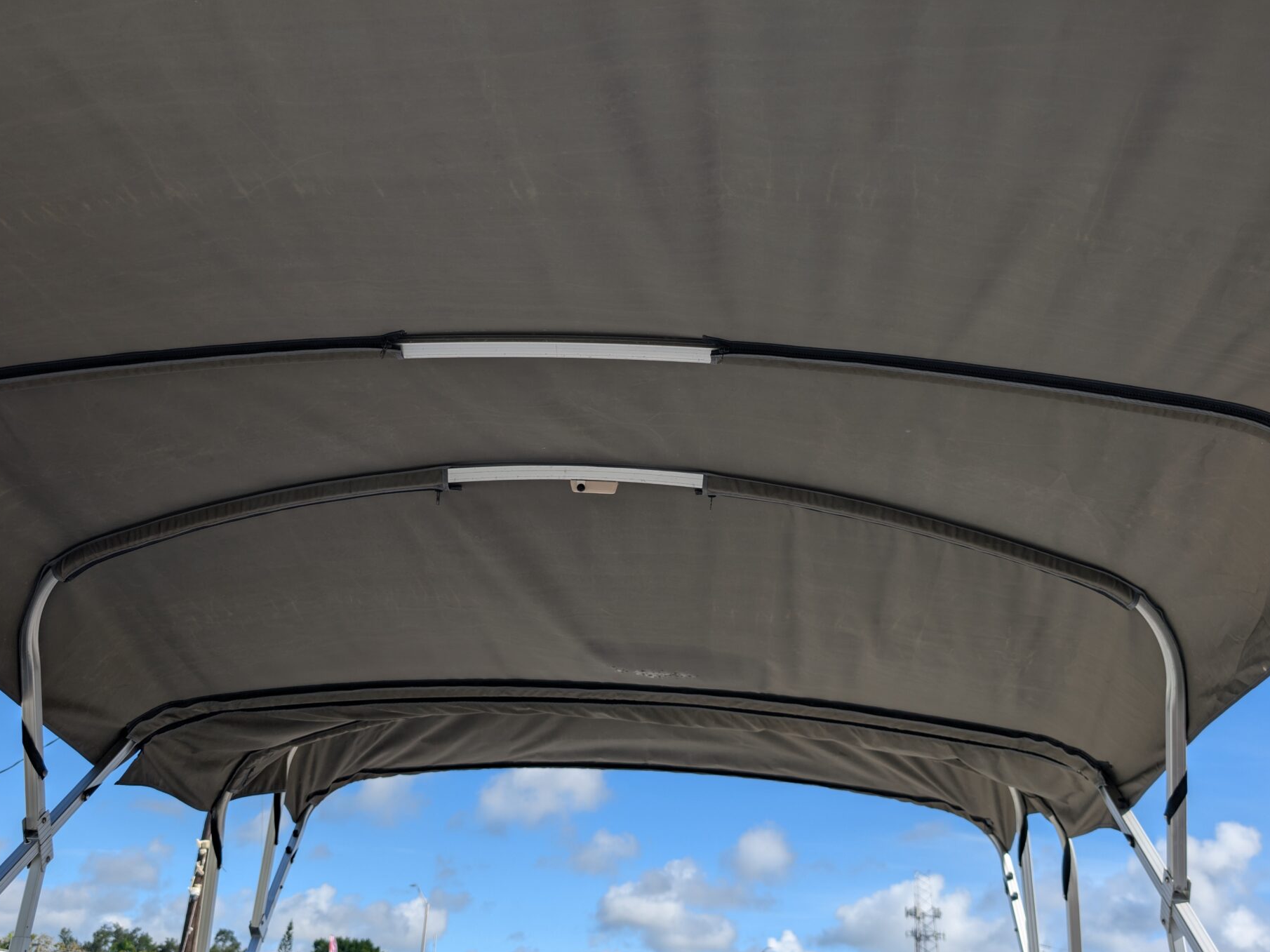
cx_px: 632
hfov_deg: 54.0
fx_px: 1247
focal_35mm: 34
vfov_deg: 41.5
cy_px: 358
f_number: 1.68
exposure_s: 1/986
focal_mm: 6.9
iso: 23
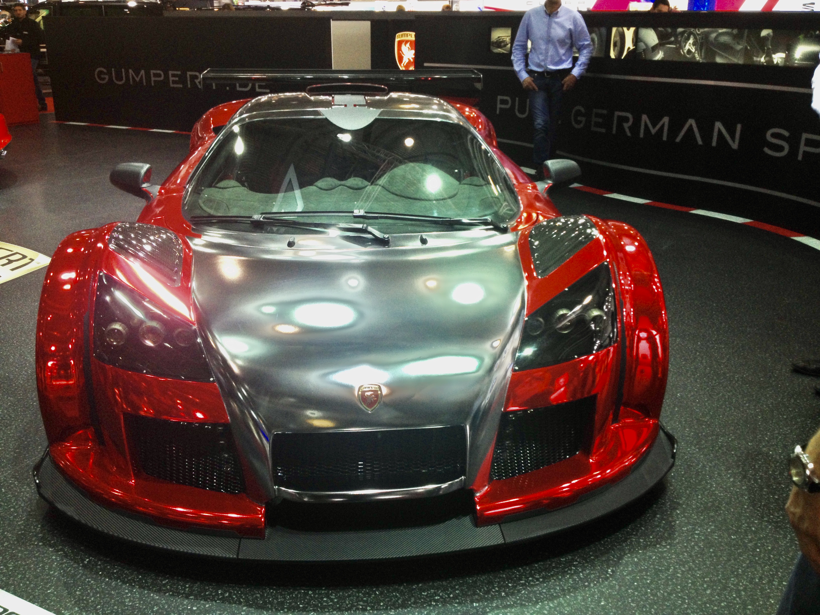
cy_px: 308
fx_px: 829
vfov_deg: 40.7
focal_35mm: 35
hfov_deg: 52.6
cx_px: 410
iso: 80
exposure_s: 1/60
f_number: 2.4
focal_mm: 4.28
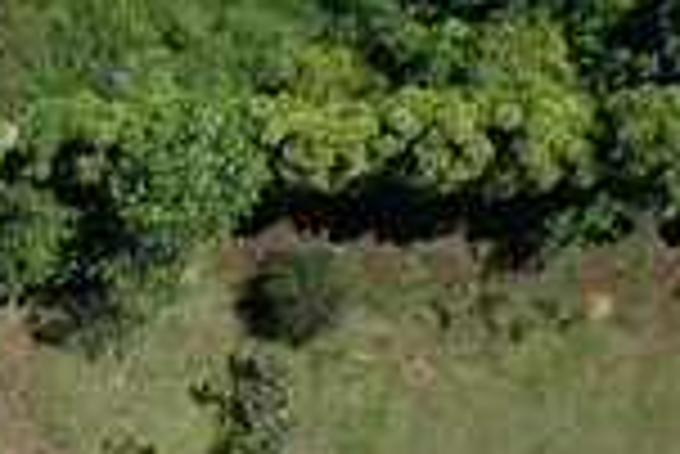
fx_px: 1928
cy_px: 901
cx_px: -653
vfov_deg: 12.0
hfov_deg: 15.9
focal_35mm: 102
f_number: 2.8
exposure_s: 1/3200
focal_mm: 8.38
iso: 200
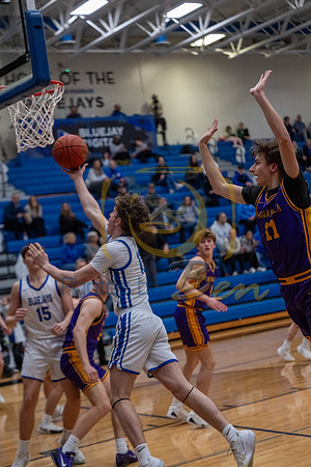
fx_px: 907
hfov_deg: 19.5
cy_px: 234
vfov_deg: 28.8
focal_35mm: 70
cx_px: 156
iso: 4000
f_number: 2.8
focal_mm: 70
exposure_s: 1/1250
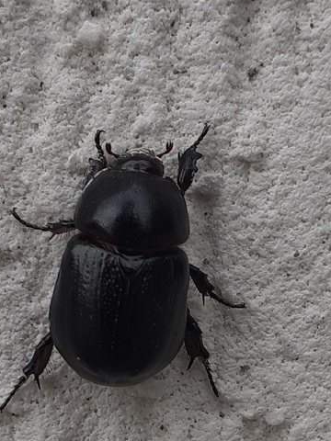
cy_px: 279
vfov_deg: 50.8
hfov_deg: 39.4
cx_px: 126
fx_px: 459
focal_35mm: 36
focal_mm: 3.6
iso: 40
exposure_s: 1/106
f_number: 1.9
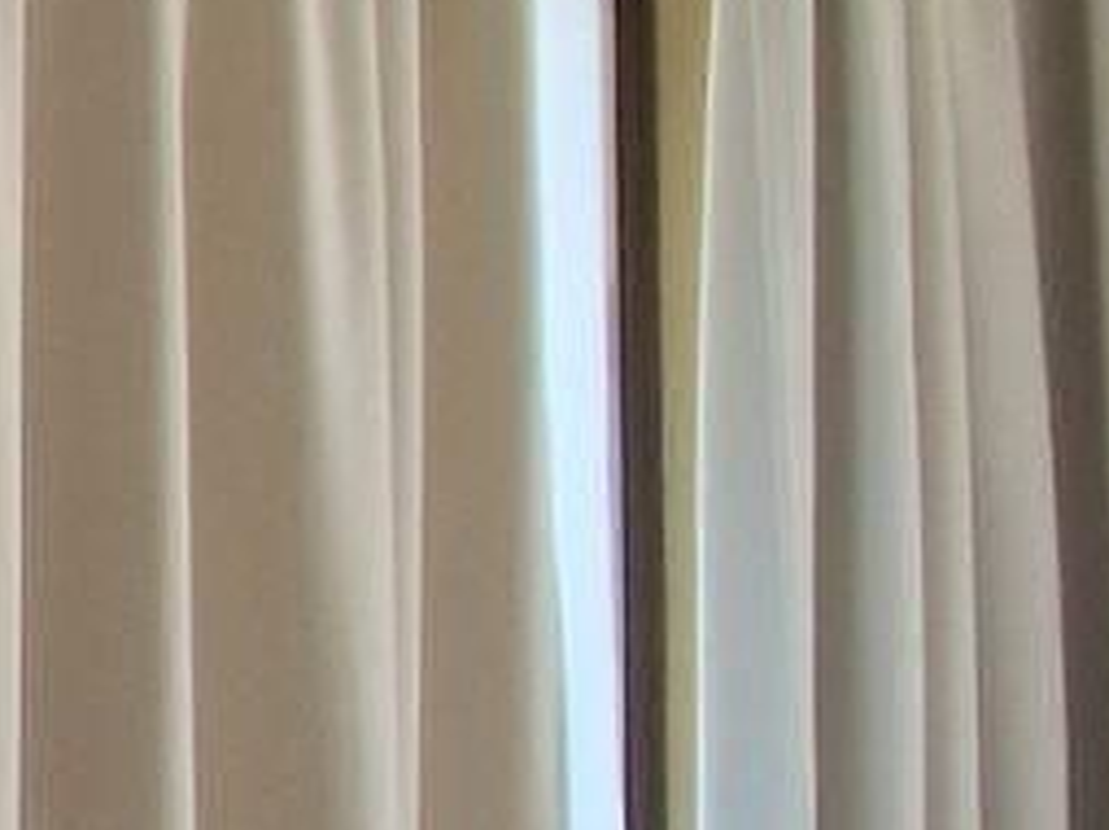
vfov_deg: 15.8
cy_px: 1402
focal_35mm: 82
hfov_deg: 11.4
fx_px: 2625
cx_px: -2253
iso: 125
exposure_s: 1/50
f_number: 2.2
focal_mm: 2.2
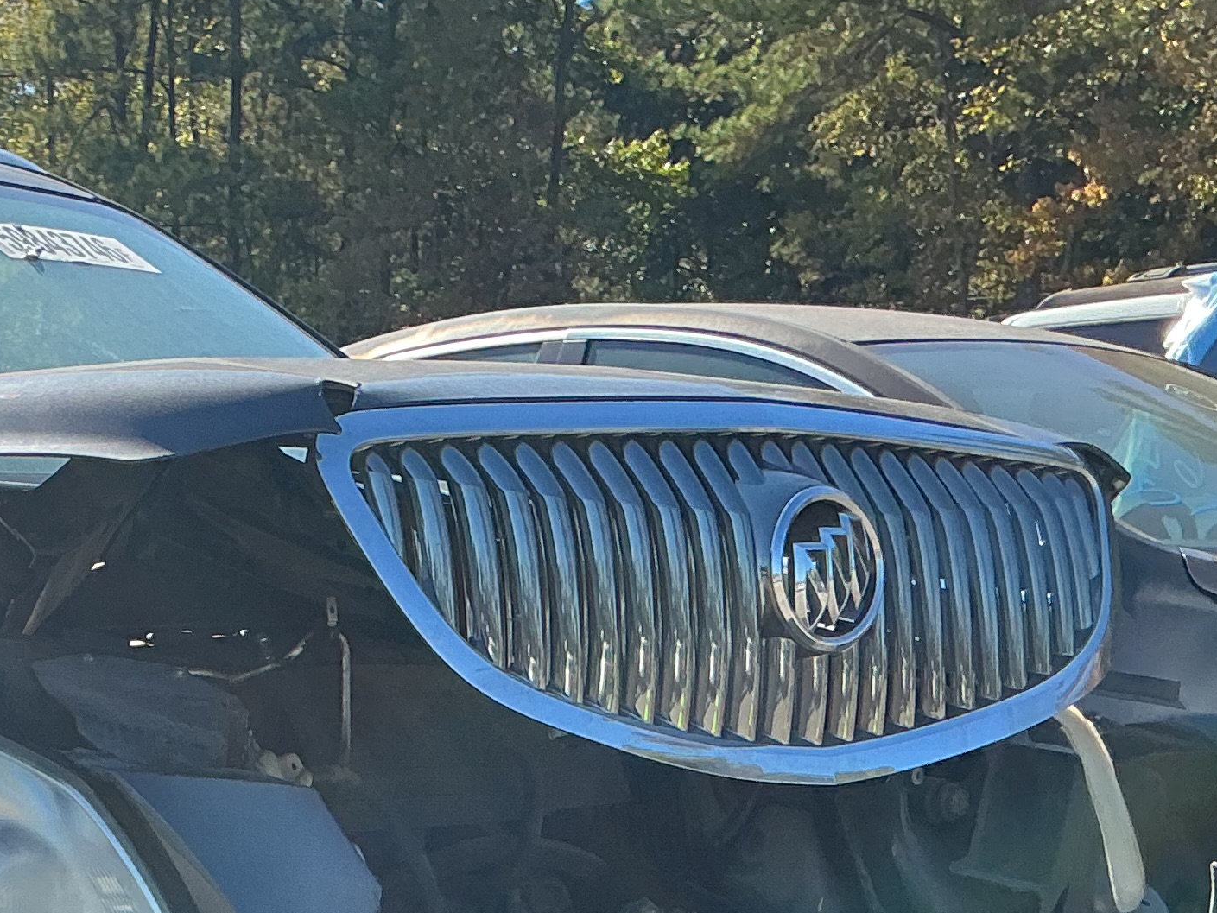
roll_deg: -1.6
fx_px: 2918
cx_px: 23
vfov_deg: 17.0
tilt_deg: -8.3
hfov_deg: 22.7
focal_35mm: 83
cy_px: 1078
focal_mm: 3
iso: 25
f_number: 1.8
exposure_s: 1/620
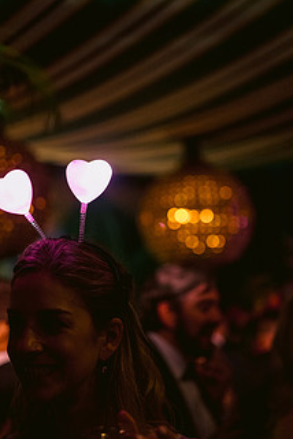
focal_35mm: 70
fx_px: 855
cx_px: 152
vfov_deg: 28.8
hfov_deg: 19.5
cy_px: 216
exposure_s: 1/160
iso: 2500
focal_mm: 50
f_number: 1.8
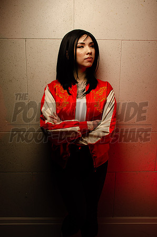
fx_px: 217
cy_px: 118
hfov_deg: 39.8
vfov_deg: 57.3
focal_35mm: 33
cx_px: 78
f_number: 13
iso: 200
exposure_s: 1/250
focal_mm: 22
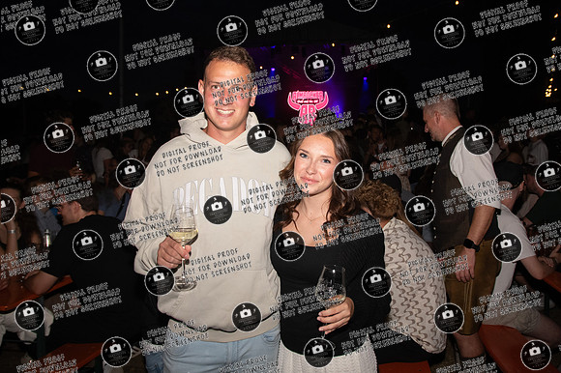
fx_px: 456
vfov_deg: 44.4
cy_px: 161
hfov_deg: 63.1
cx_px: 298
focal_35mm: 29
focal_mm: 17
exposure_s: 1/640
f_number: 4
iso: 1250
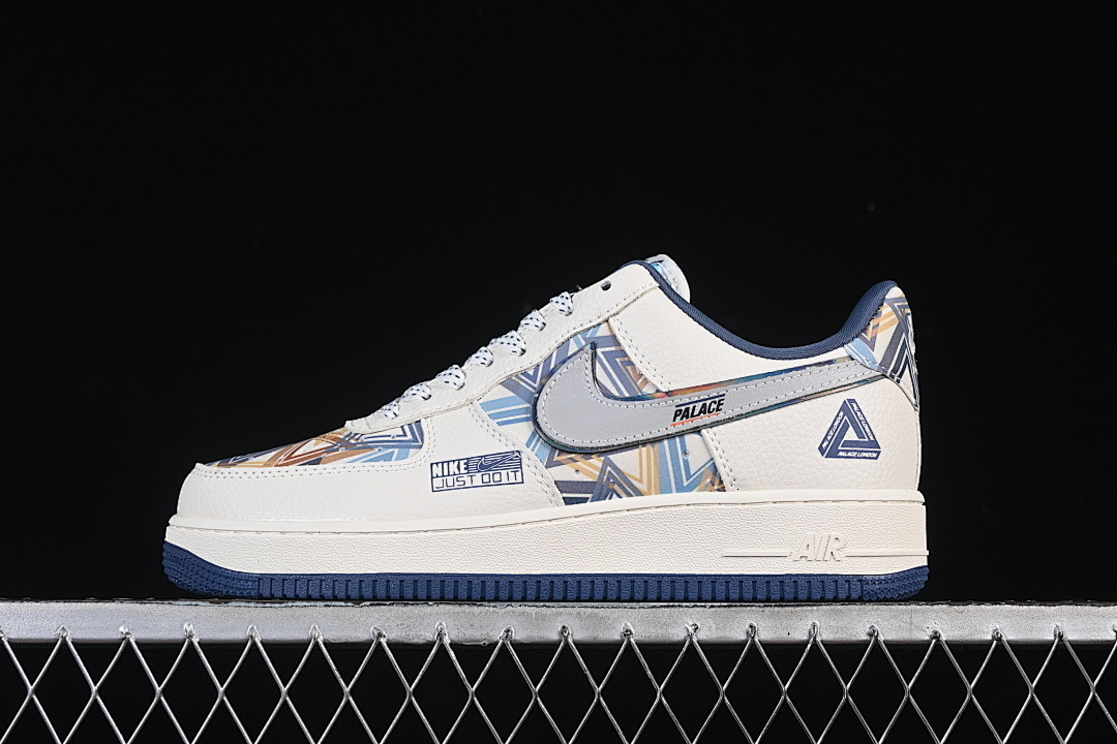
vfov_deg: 18.2
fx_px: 2327
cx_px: 558
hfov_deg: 27.0
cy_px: 372
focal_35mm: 75
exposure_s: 1/80
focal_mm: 50
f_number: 8
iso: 160
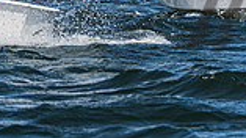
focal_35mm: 651
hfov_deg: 3.3
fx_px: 4243
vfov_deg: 1.9
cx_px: 55
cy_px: -127
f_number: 8
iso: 320
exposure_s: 1/1000
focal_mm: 145
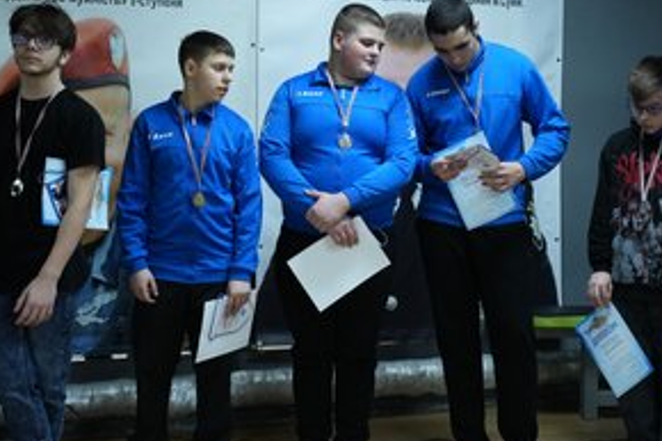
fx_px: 1066
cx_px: 338
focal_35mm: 58
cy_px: 159
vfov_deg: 23.3
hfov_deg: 34.5
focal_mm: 42
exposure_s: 1/400
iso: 5000
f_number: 2.8
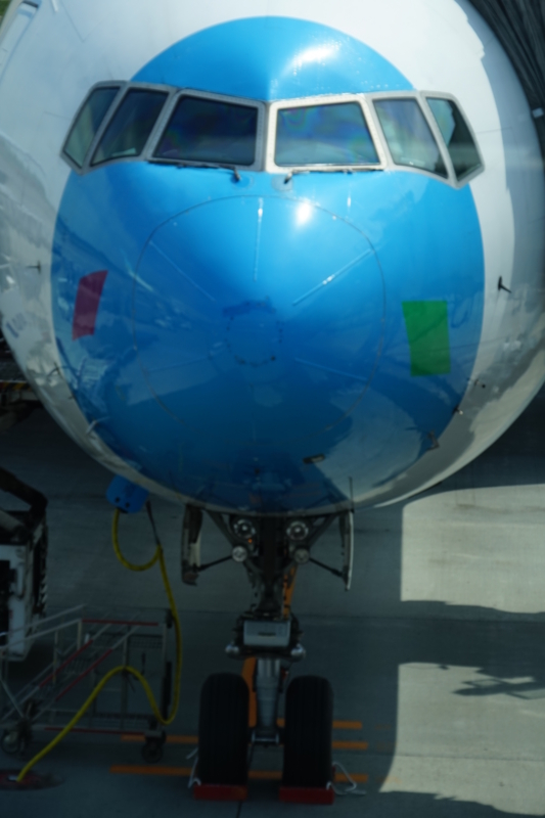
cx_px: 272
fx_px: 4362
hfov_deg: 7.2
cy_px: 409
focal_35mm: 192
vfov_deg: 10.7
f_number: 9.5
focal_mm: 128
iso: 100
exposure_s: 1/250
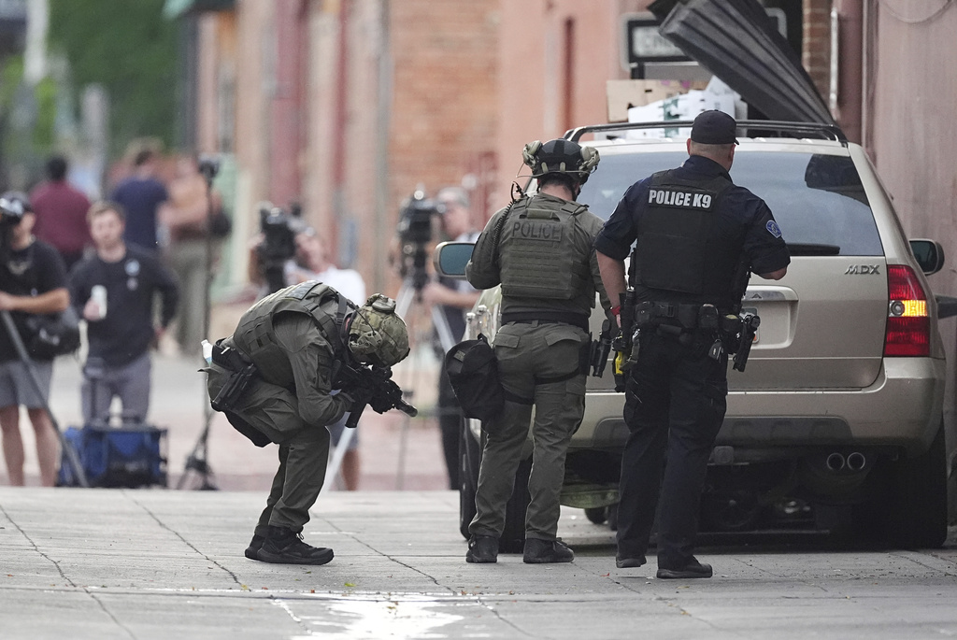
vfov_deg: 1.5
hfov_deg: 2.3
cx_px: 478
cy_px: 320
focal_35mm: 900
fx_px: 23948
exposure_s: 1/800
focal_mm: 600
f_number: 4
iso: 5000
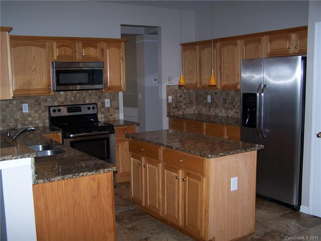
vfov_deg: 37.7
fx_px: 352
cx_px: 160
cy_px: 120
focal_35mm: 38
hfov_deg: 49.0
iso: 80
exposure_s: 1/60
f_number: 2.8
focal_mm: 6.3
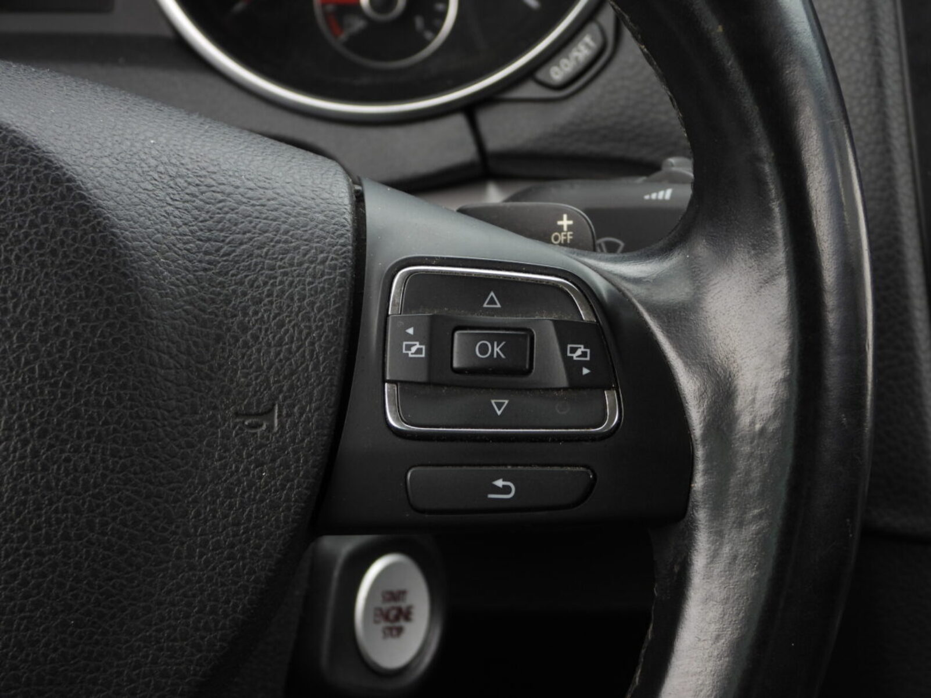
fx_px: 3093
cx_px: 466
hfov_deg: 17.1
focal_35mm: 115
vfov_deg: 12.9
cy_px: 349
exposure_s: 1/100
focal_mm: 20.7
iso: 100
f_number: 4
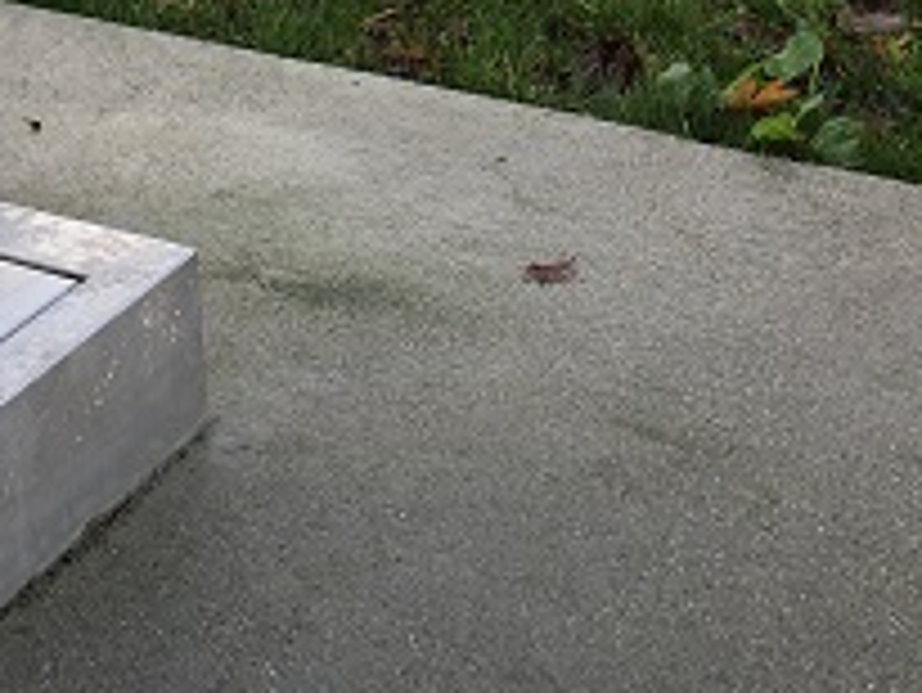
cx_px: 324
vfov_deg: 16.2
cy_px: -266
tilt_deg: -15.2
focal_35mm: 85
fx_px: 2265
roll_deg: +3.8
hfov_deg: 22.9
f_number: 2.2
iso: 25
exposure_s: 1/201
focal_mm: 4.15
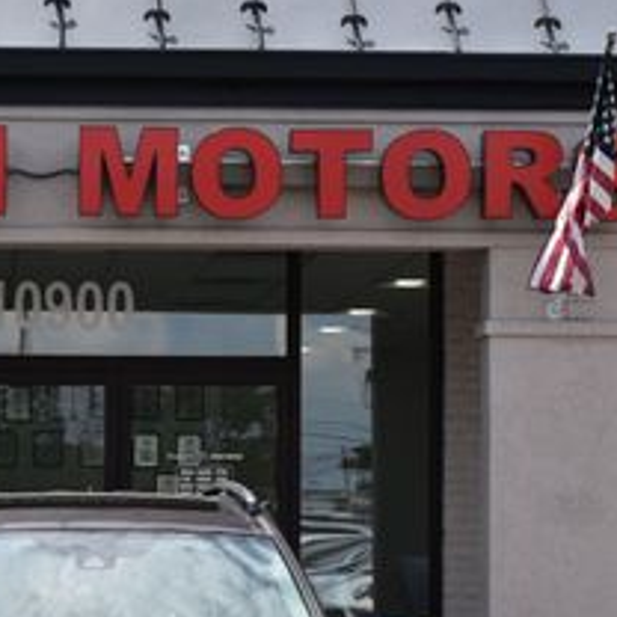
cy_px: 519
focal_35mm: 133
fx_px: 2682
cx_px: 151
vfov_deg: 13.0
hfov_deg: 13.1
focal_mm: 34
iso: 400
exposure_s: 1/500
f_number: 11
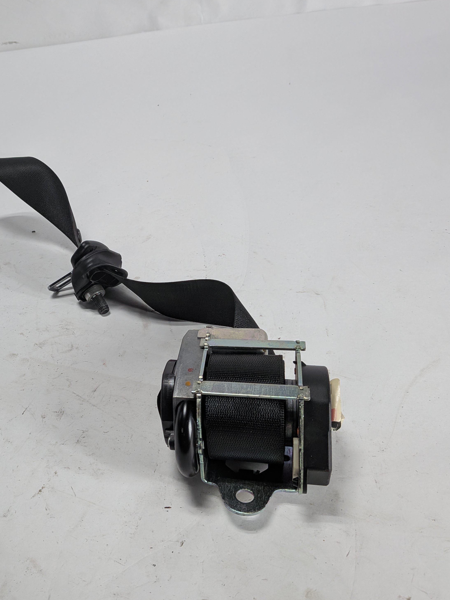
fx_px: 572
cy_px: 301
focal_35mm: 33
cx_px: 85
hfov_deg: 41.0
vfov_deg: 55.4
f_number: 1.7
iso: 45
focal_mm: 4.53
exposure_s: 1/569
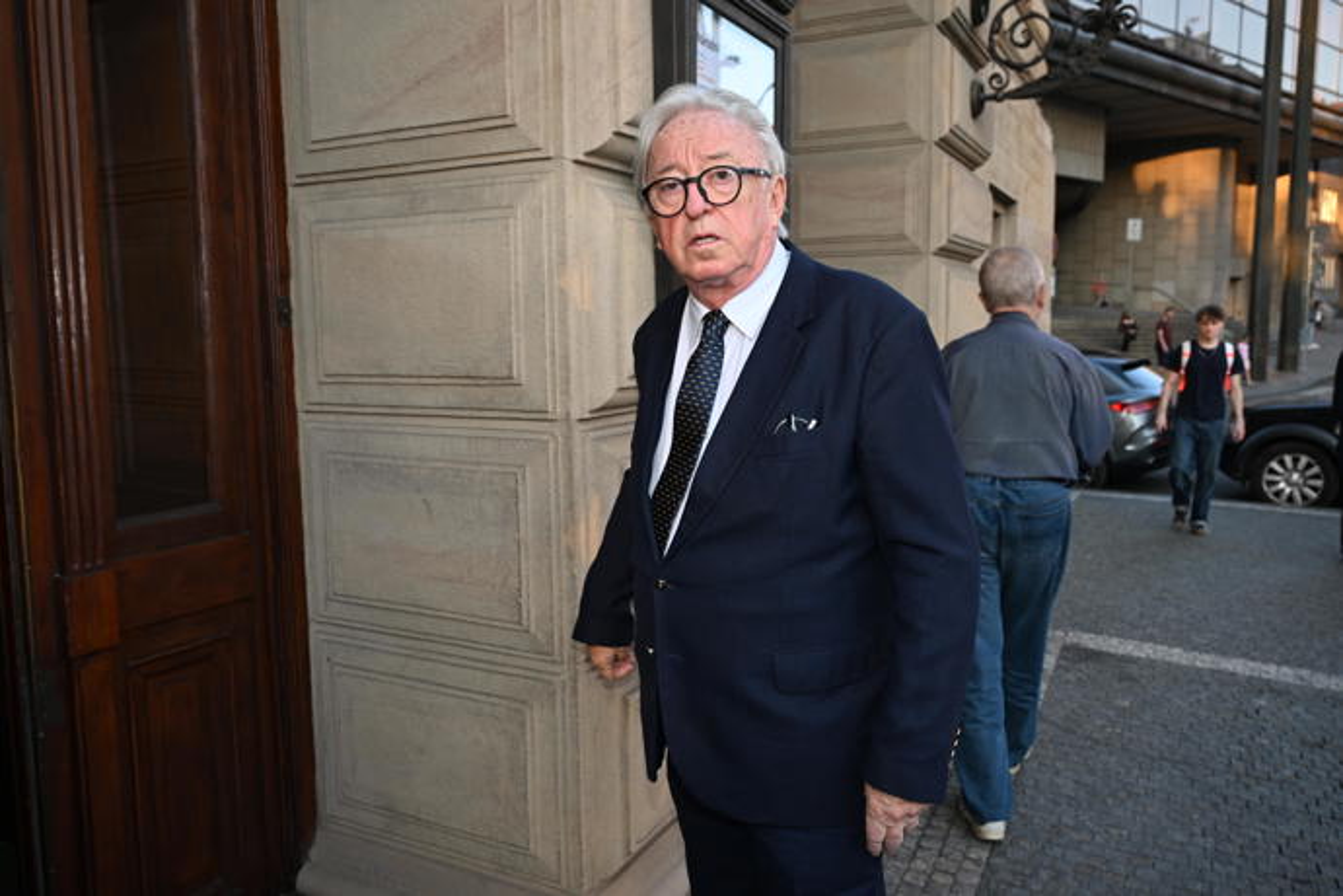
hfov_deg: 66.4
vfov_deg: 47.2
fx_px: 1026
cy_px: 448
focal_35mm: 28
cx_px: 672
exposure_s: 1/200
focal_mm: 27.5
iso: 500
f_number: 5
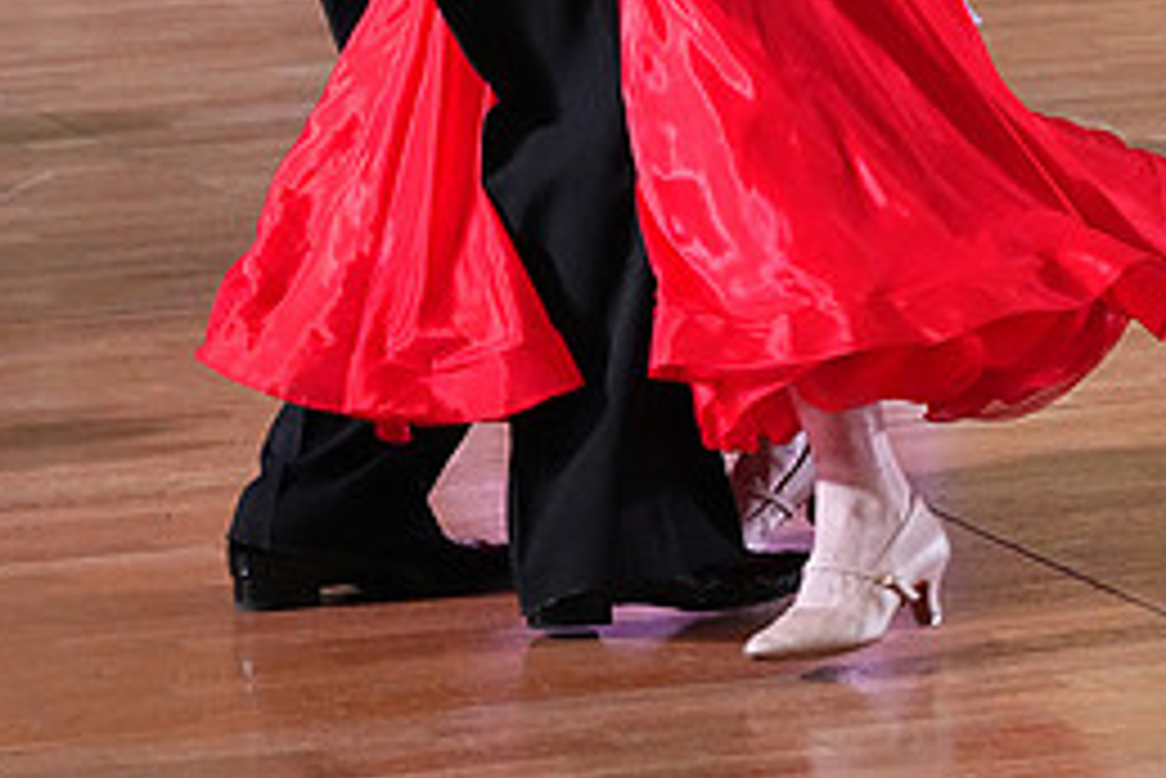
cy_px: -423
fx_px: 8425
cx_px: 664
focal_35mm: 260
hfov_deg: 7.9
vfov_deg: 5.2
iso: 10000
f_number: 5.6
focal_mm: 116
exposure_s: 1/400
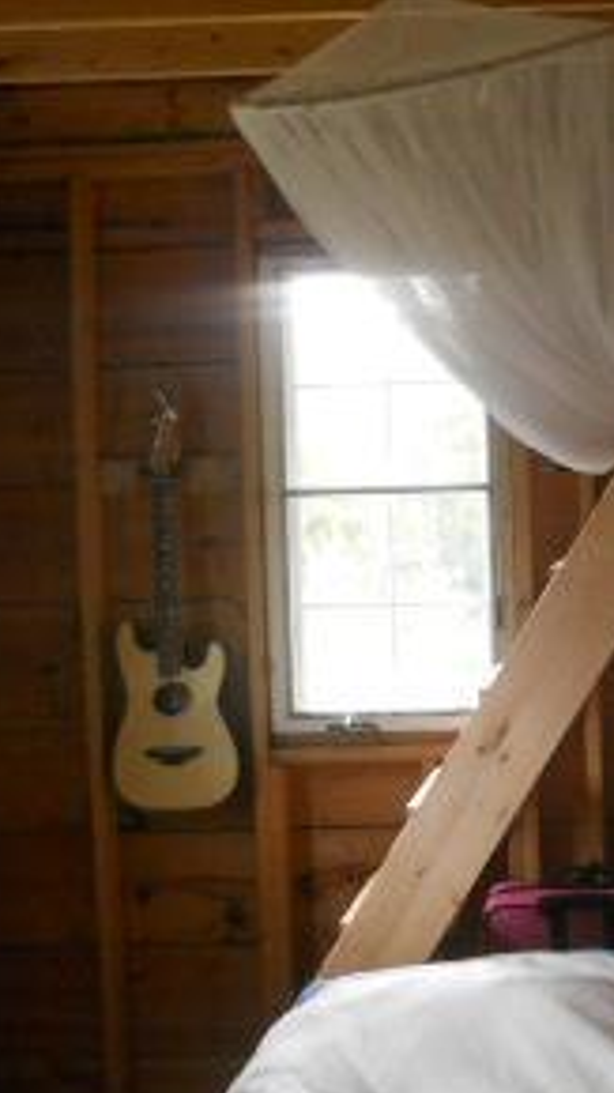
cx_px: 542
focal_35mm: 65
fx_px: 1882
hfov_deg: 18.3
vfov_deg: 32.3
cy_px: 595
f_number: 3.2
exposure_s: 1/30
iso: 320
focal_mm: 4.9
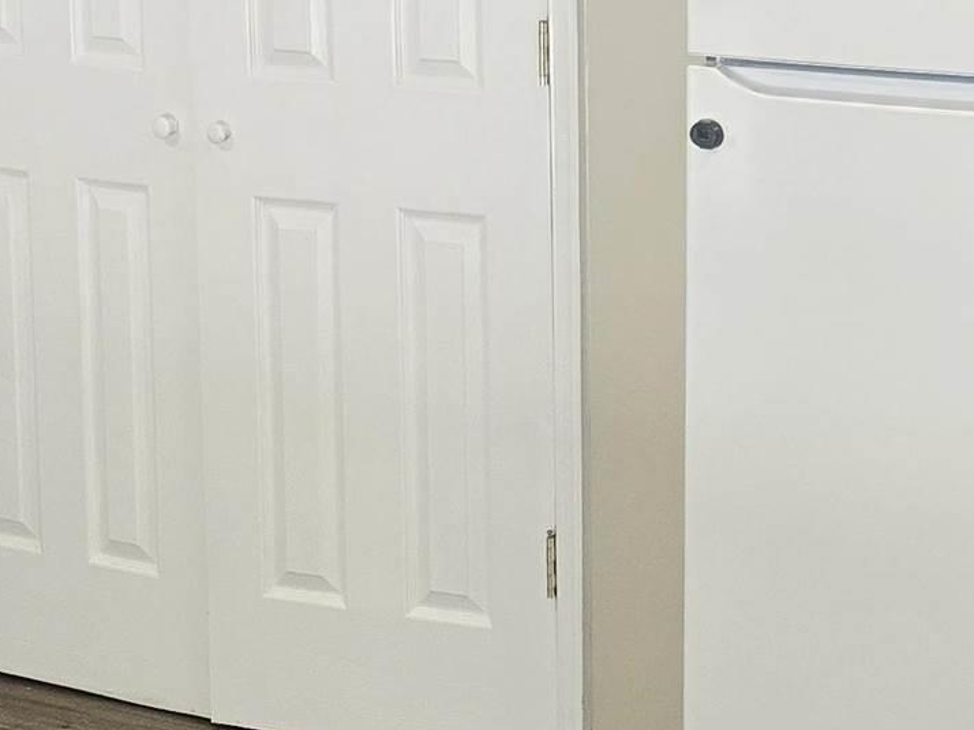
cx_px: 1049
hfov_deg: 19.1
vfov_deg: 14.8
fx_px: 2785
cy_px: 65
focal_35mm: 99
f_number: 1.7
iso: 250
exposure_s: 1/120
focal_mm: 6.3
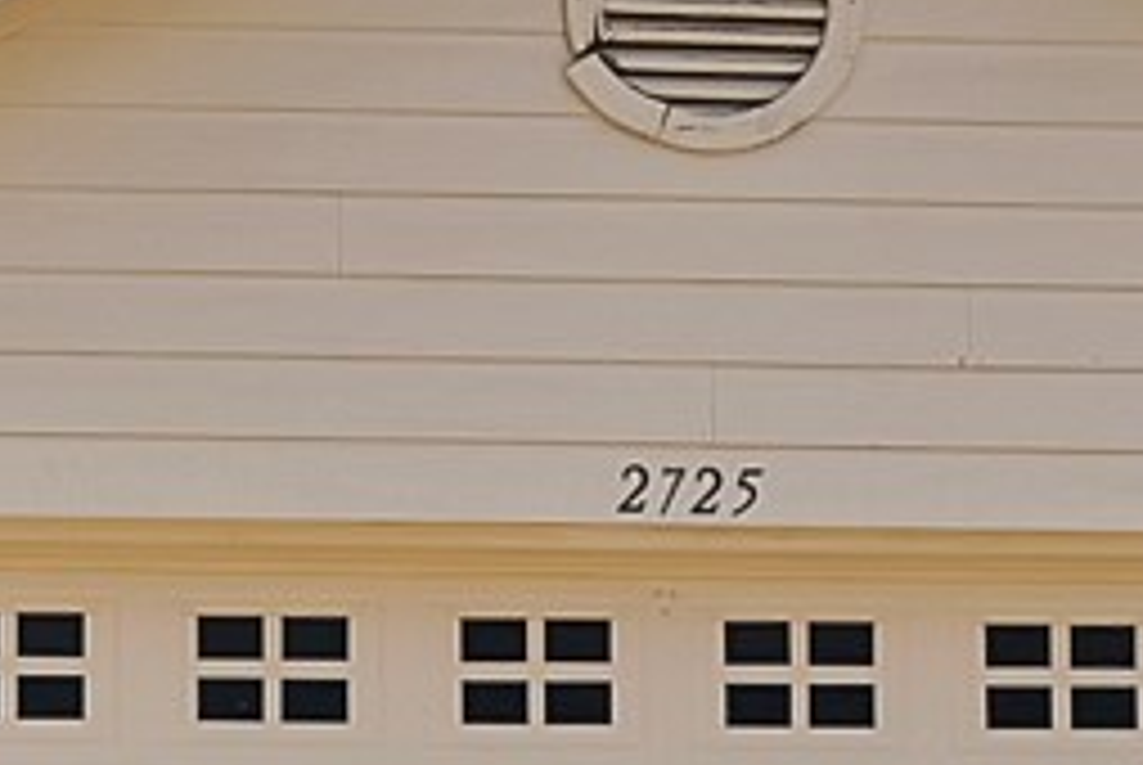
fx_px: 3751
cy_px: 1107
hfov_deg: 15.6
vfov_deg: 11.2
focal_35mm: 118
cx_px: -693
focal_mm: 15
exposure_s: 1/640
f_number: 9
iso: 640
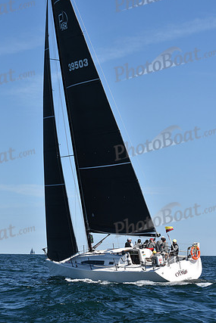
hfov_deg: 14.4
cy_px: 113
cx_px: 75
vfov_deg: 21.4
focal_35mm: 95
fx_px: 854
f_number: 7.1
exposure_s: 1/1600
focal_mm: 70
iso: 250
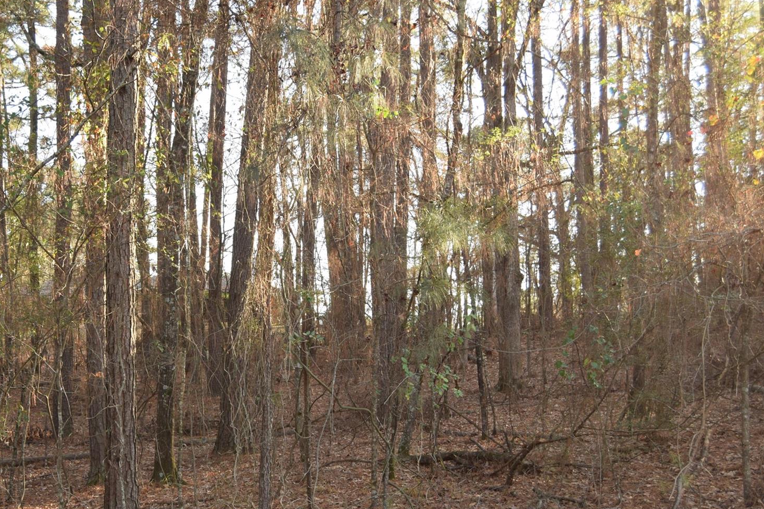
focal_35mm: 59
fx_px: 1252
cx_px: 258
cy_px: 318
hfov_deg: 33.7
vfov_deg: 22.9
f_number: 5
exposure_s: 1/100
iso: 400
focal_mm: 28
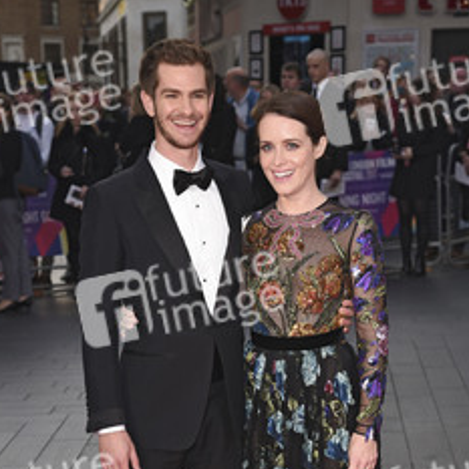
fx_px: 1456
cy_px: 401
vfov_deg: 18.1
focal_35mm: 95
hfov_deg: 18.3
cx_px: 239
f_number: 5.6
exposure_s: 1/250
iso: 640
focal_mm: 65
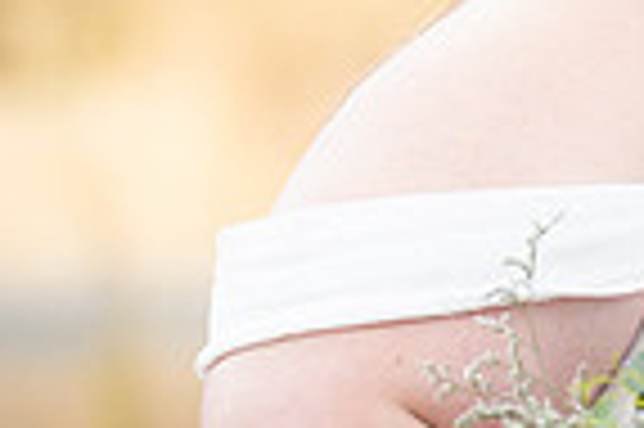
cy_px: 61
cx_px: 964
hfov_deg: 4.1
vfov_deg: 2.7
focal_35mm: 499
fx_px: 8916
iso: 250
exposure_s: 1/800
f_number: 2.8
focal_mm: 123
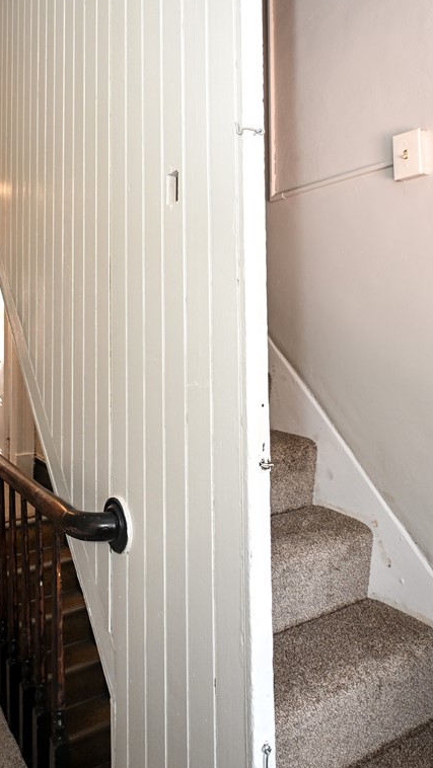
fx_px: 573
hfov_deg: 40.7
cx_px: 136
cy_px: 293
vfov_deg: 66.7
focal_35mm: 28
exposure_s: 1/60
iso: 450
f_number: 4
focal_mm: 12.5
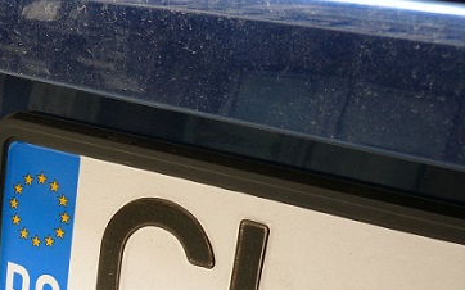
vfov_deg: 21.9
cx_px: 162
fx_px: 735
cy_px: 248
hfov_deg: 34.8
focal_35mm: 58
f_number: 2.8
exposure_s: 1/50
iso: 80
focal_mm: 5.5
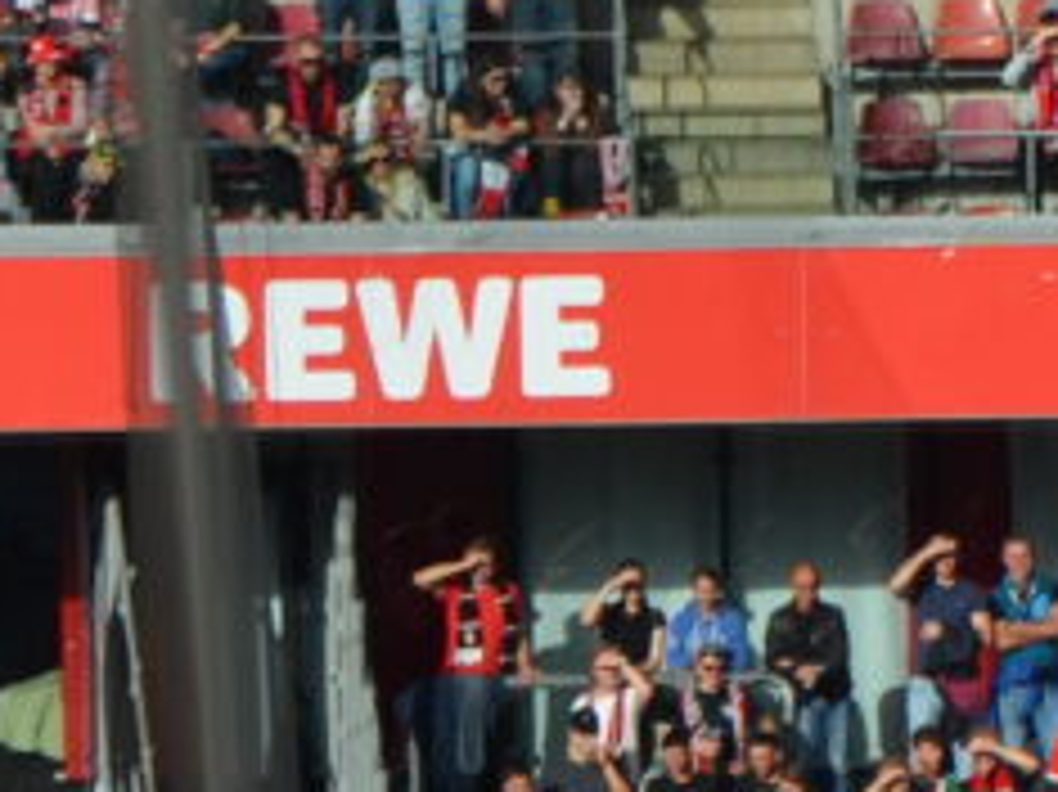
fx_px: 31412
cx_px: 2503
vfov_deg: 1.4
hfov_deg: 1.9
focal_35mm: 1028
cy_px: 639
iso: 200
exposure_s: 1/800
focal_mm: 105
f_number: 8
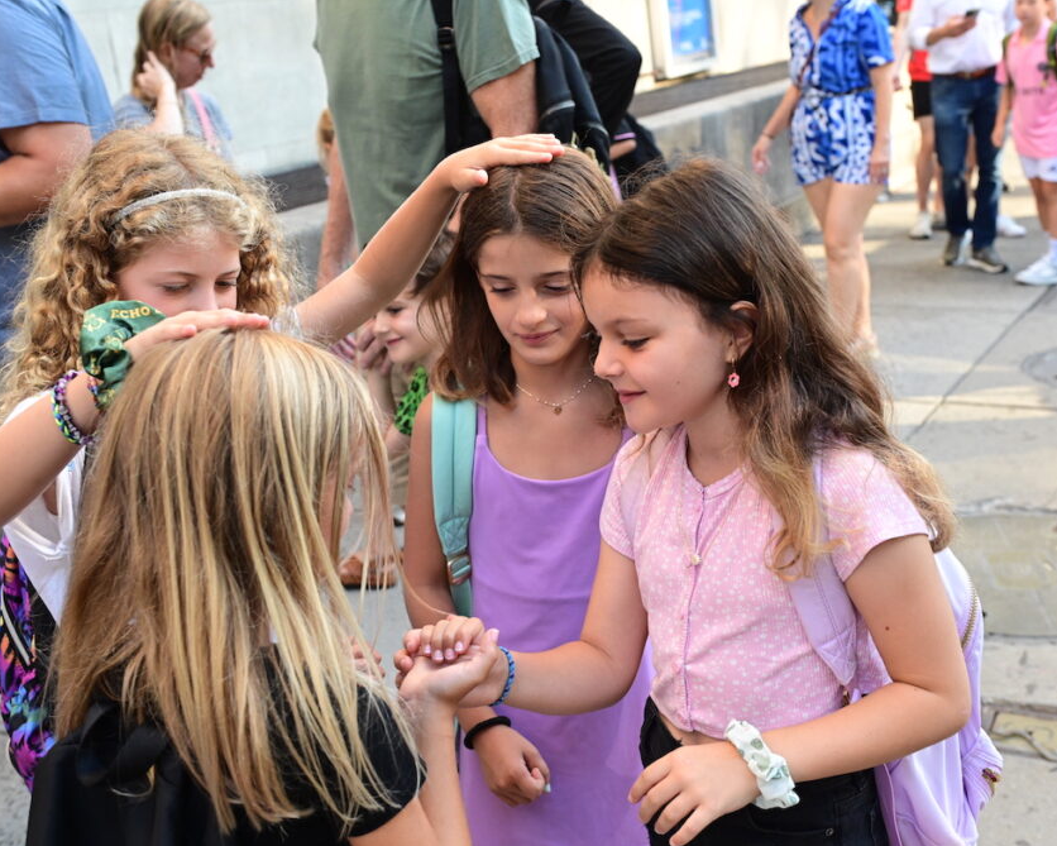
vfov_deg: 32.8
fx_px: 1439
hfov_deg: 40.3
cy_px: 431
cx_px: 540
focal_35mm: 46
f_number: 4.5
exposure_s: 1/640
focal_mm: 40
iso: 2000
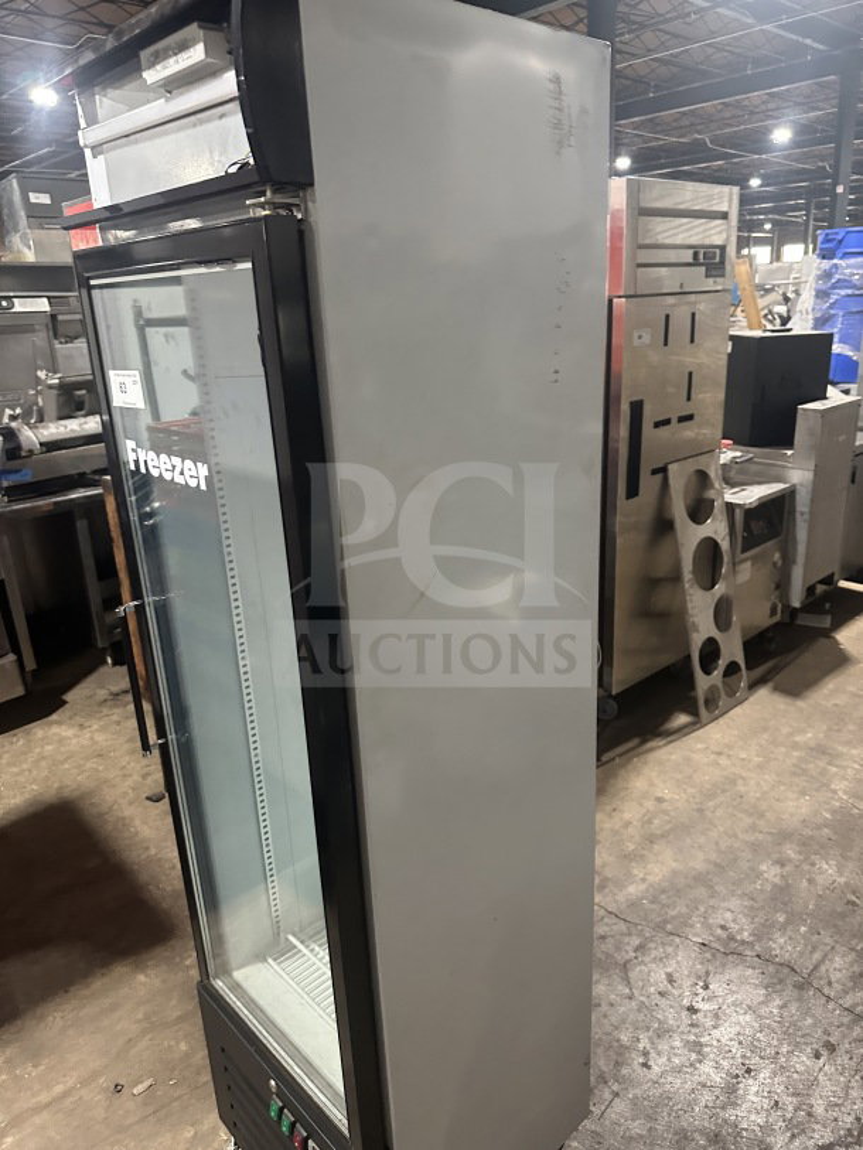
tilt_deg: -16.1
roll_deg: +0.2
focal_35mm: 24
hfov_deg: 56.8
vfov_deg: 71.6
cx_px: 432
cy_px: 575
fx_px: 798
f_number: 1.78
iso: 640
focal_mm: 6.86
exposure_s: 1/60
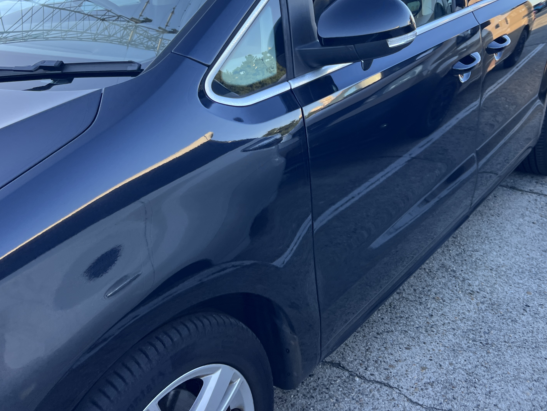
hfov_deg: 50.0
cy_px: 131
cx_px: 307
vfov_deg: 38.2
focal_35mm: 37
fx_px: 585
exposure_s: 1/239
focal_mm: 5.7
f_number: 1.5
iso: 40
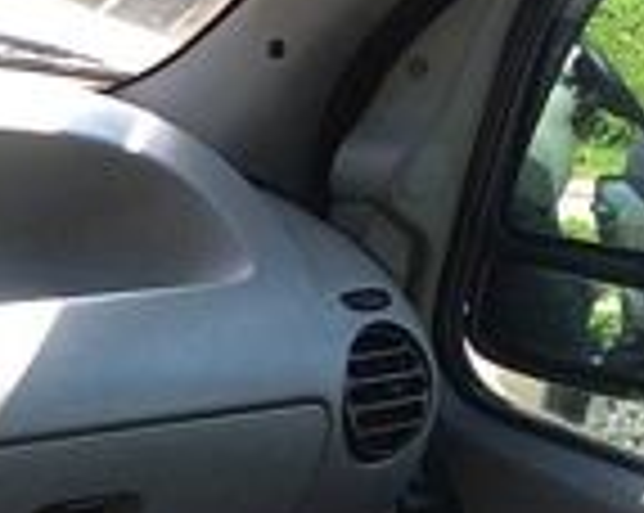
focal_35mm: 105
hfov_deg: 16.6
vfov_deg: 14.5
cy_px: 448
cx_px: -329
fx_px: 1999
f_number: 2.4
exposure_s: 1/224
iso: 32
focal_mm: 3.3
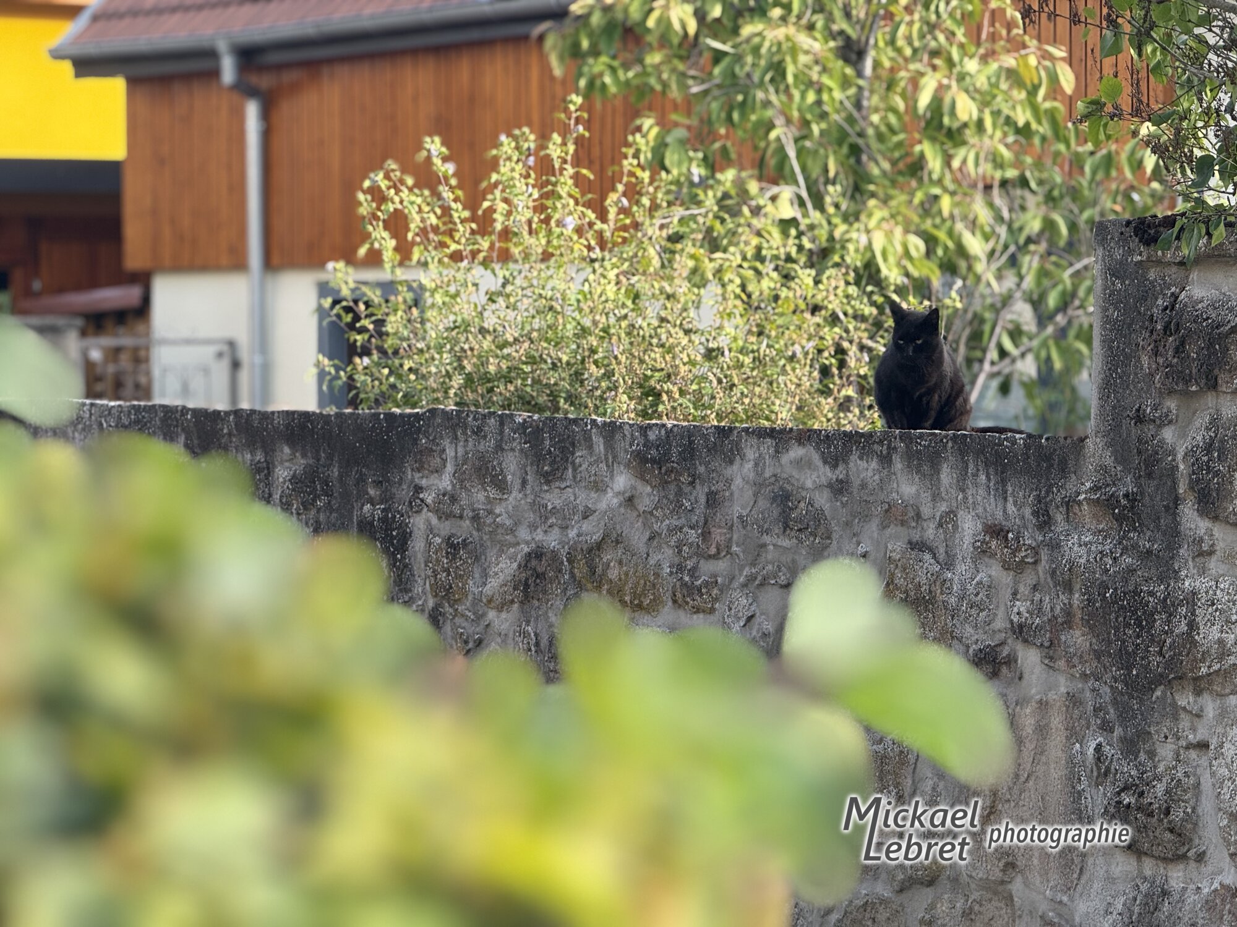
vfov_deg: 12.3
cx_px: 618
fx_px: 4288
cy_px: 464
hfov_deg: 16.4
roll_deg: +0.4
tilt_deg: -2.0
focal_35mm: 120
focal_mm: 15.66
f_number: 2.8
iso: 64
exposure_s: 1/158
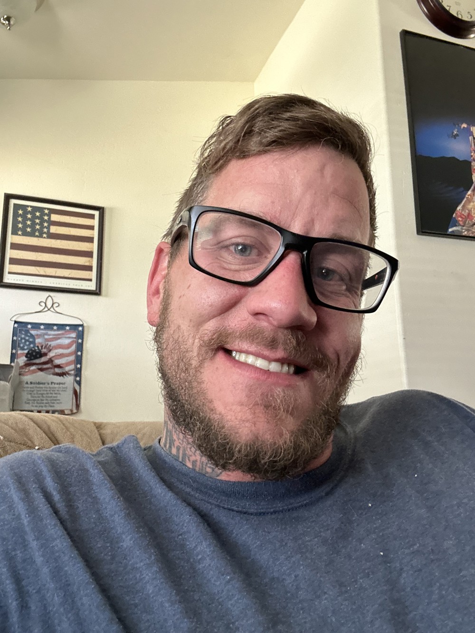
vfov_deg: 60.0
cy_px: 316
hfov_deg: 46.8
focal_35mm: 30
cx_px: 238
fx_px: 549
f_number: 1.9
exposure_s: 1/33
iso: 400
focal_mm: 2.69
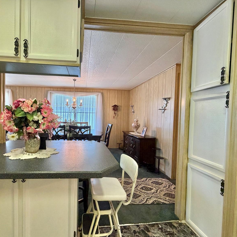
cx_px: 93
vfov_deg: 84.0
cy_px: 121
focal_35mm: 17
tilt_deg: -2.6
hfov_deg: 82.8
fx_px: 132
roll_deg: -0.8
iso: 250
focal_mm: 2.22
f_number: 2.2
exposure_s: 1/60
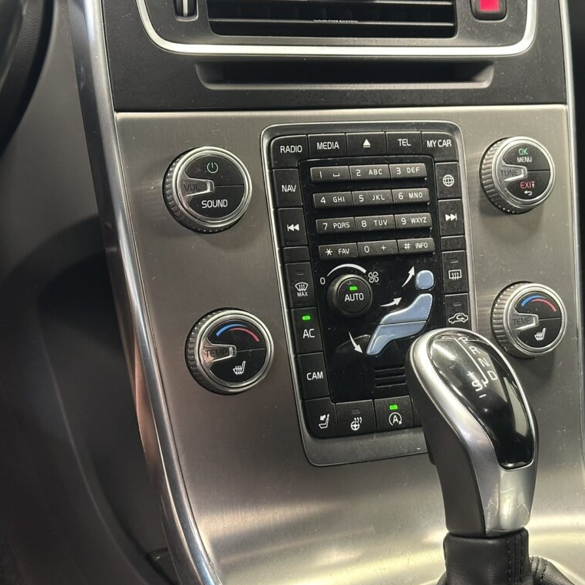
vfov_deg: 30.0
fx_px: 1090
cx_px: 382
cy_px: 292
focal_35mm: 57
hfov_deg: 29.9
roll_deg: -7.2
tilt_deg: -23.9
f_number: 1.78
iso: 500
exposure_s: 1/30
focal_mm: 6.86
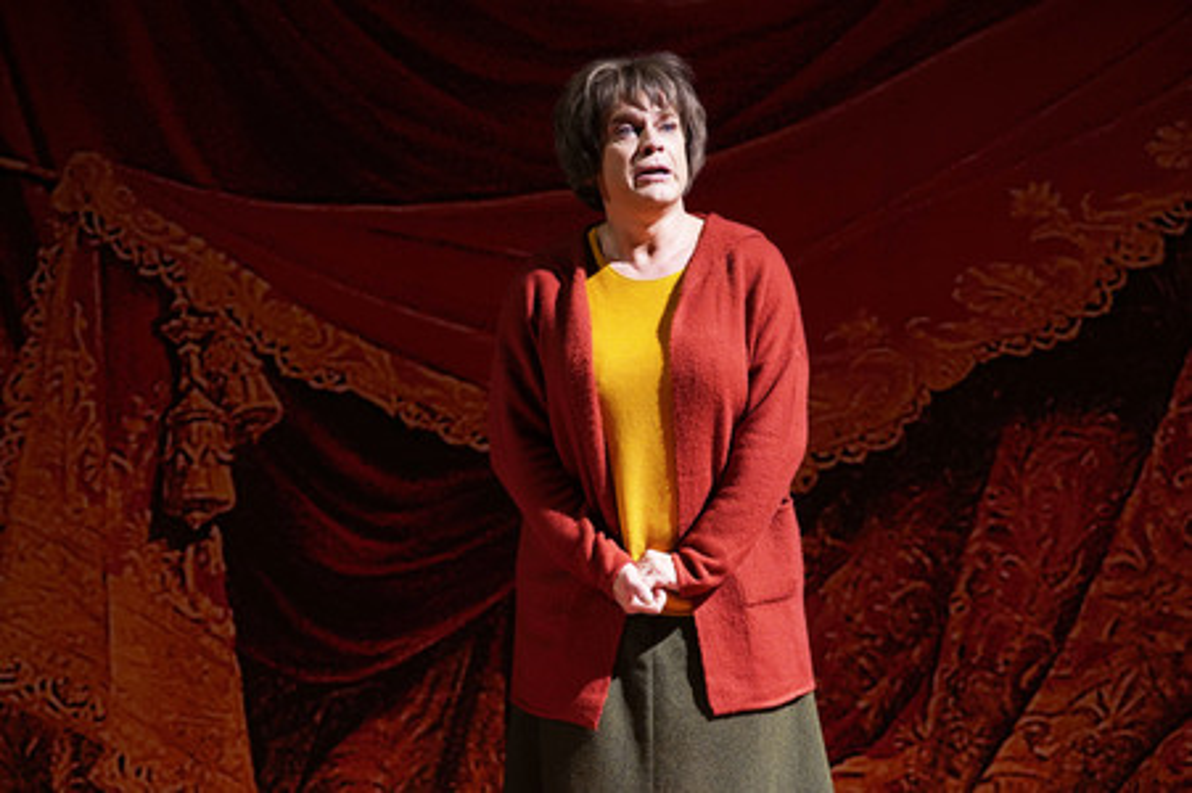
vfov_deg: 6.9
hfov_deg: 10.3
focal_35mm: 200
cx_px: 596
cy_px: 396
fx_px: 6617
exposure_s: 1/250
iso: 1600
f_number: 3.5
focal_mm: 200
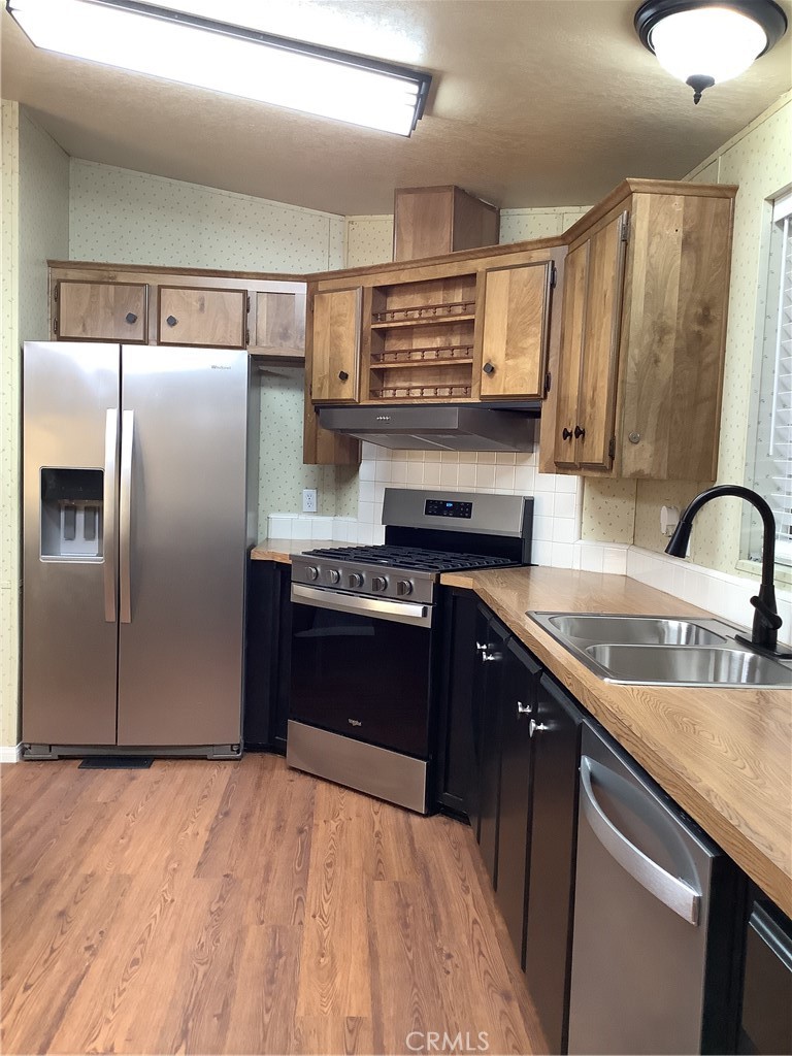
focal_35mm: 31
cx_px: 396
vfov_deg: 58.4
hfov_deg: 45.4
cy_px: 528
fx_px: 946
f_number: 2.4
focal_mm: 3.3
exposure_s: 1/60
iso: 200
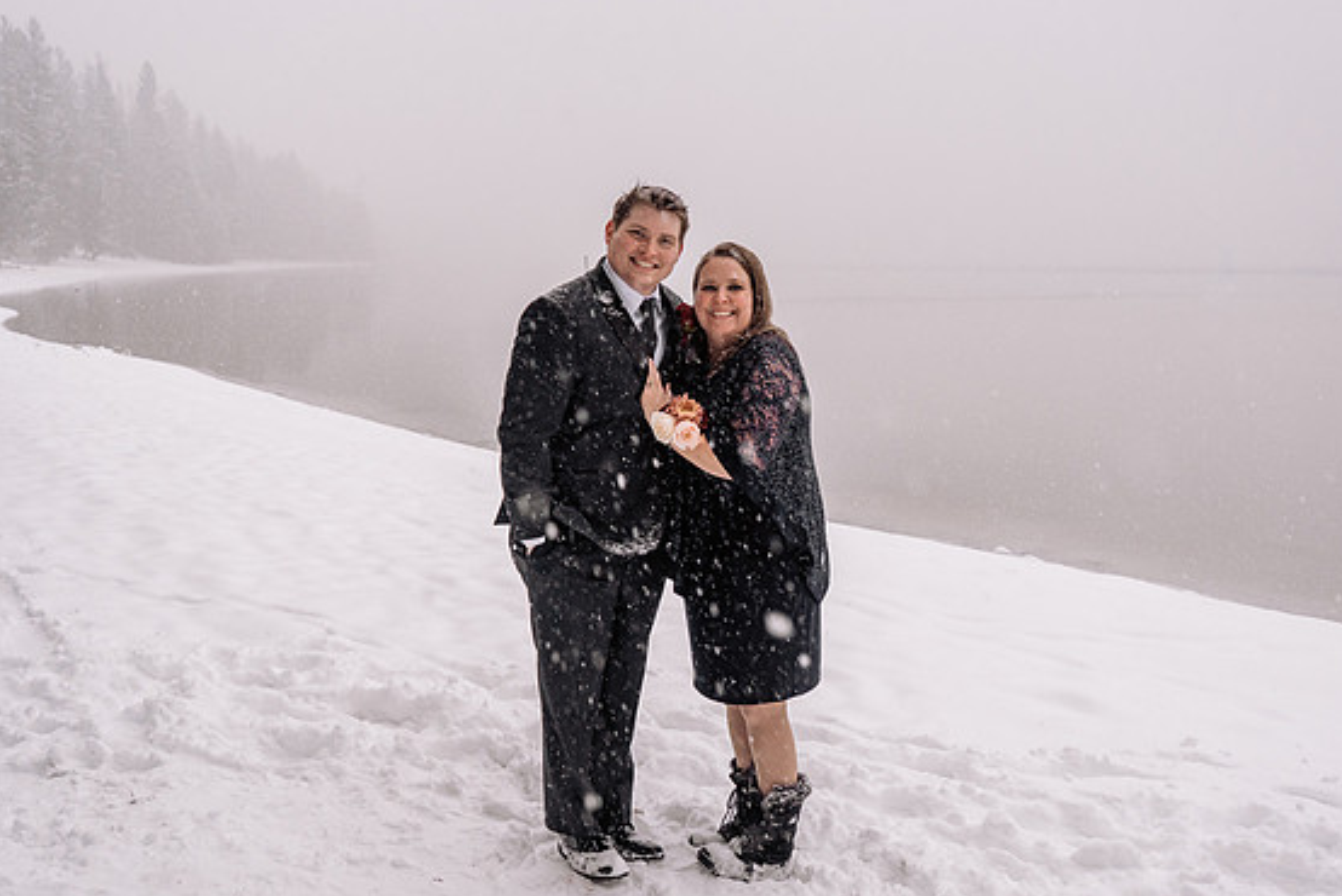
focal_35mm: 37
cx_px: 700
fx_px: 1380
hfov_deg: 51.8
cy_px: 461
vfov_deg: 36.0
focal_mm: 35
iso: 1250
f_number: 5
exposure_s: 1/250
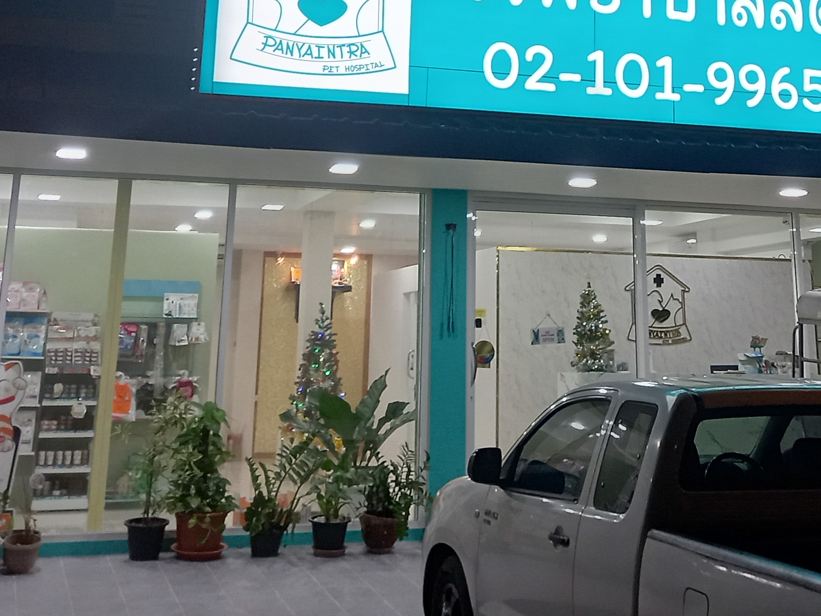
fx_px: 1352
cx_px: 485
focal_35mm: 57
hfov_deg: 33.7
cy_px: -22
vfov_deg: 24.3
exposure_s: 1/50
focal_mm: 4.6
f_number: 2
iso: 160
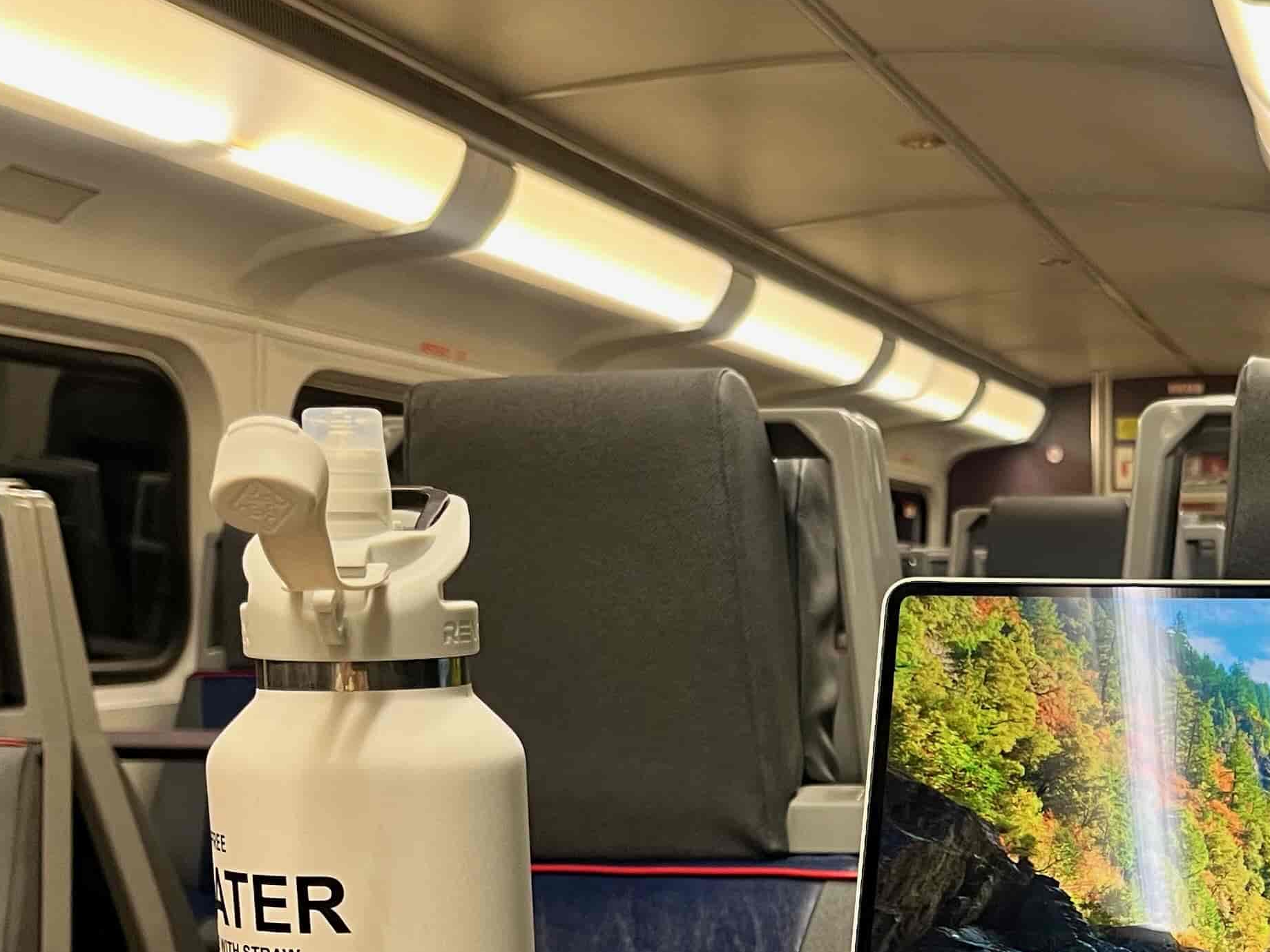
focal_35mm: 57
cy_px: 896
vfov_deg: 24.7
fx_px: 2091
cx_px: 1110
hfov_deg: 32.3
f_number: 1.6
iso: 125
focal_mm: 5.1
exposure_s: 1/60
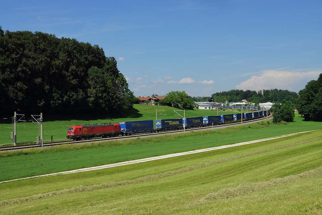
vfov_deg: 31.9
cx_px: 161
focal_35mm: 42
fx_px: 376
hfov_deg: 46.4
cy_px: 108
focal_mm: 28
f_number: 13
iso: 100
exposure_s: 1/200
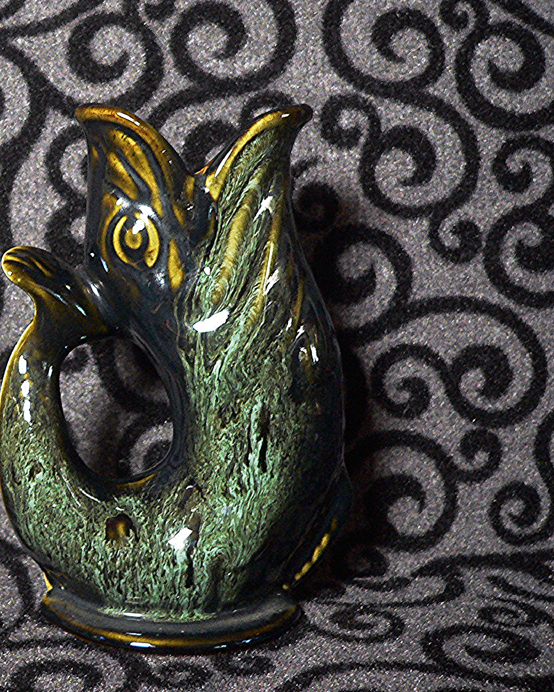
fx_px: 963
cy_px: 345
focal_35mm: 47
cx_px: 120
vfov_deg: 39.5
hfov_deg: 31.4
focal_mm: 6
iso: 400
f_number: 2.8
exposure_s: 1/5
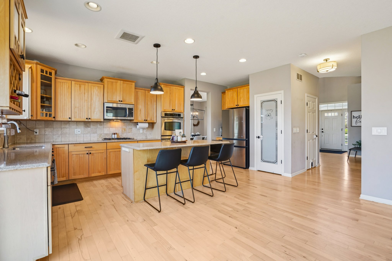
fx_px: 174
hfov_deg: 96.7
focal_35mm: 16
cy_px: 130
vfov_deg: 73.7
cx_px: 196
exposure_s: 1/13
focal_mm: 16
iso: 400
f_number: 8
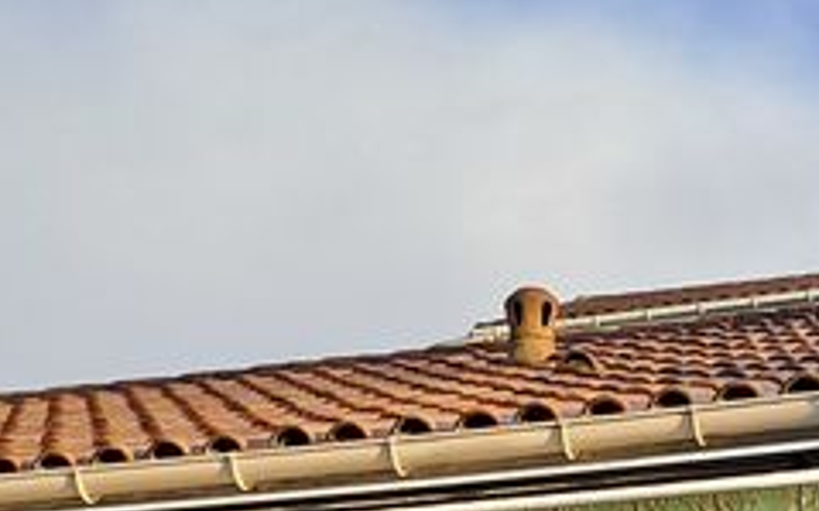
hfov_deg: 18.7
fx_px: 2476
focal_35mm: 111
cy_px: 1063
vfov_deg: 10.7
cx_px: 531
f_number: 1.8
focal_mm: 4.65
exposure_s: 1/738
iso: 32
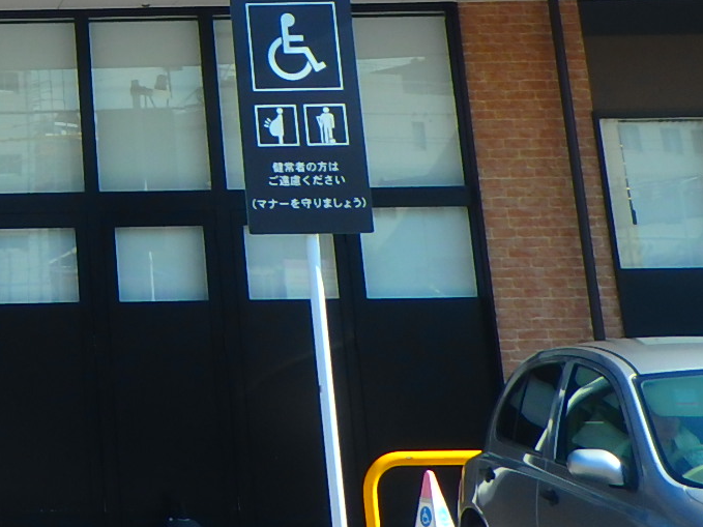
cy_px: -101
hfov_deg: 21.2
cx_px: -252
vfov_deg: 17.2
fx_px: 1665
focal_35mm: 82
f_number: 4.6
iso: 125
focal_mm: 5.2
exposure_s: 1/400
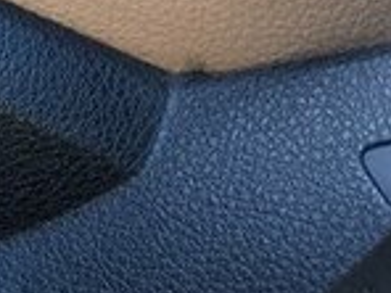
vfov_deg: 10.8
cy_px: -228
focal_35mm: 129
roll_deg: -5.7
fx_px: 1457
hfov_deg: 13.3
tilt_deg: -25.4
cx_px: -380
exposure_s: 1/33
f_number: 2.2
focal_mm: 4.15
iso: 40
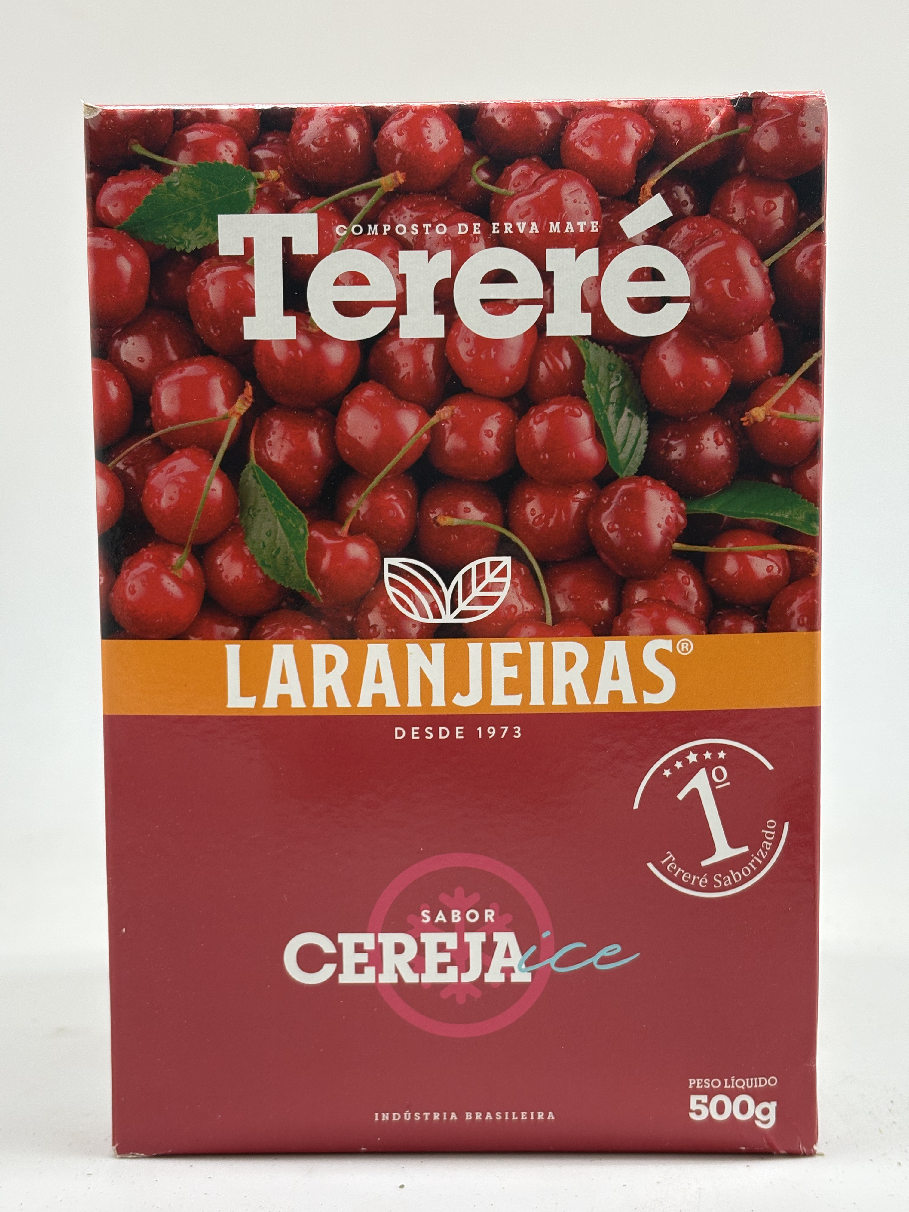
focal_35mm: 52
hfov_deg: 28.0
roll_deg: -0.2
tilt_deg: -4.6
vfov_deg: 36.8
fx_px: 1821
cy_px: 606
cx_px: 454
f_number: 1.6
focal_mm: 5.96
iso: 50
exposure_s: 1/100
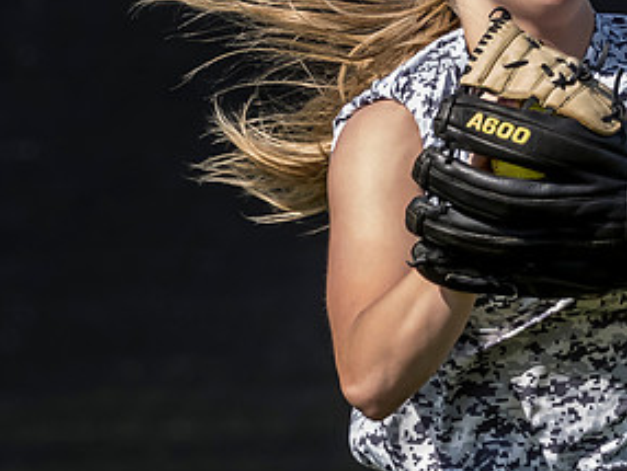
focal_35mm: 2034
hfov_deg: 1.0
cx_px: 408
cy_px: 315
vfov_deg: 0.7
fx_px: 36873
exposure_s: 1/2000
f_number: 4
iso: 800
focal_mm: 300
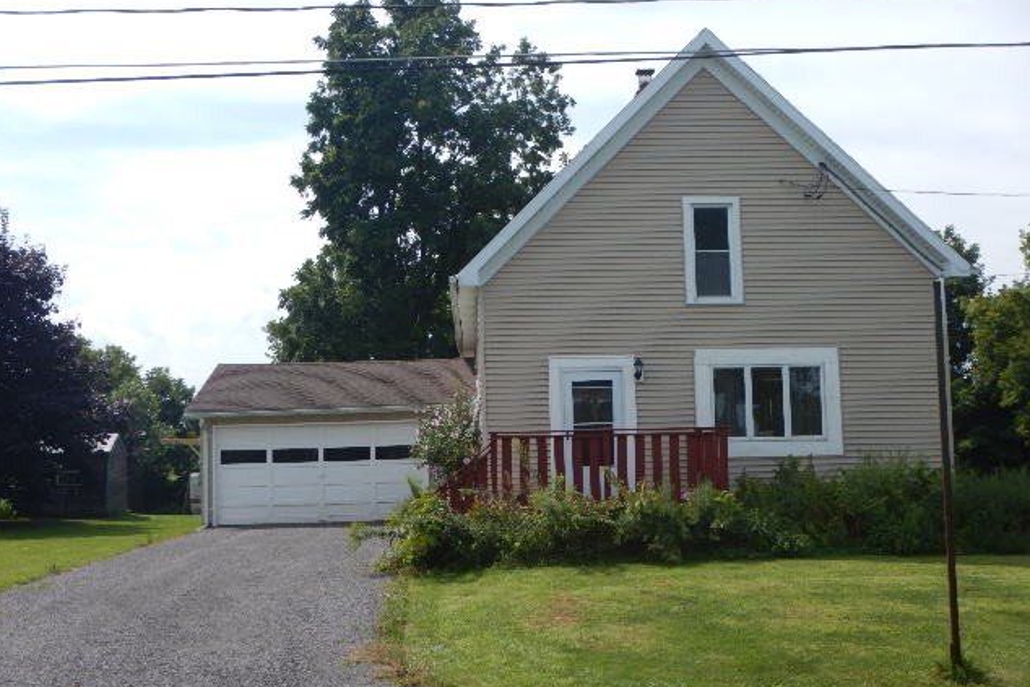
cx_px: 512
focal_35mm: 42
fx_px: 1202
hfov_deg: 46.4
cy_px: 352
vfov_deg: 31.9
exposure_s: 1/800
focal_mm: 7.2
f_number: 4.2
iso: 125
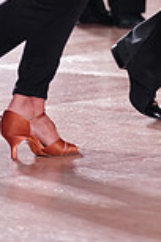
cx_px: 185
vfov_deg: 4.7
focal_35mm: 429
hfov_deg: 3.2
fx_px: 2878
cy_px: -202
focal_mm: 113
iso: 2000
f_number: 2.8
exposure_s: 1/500
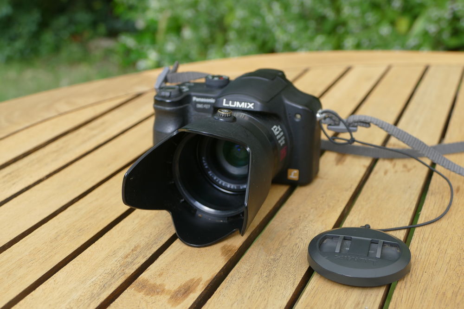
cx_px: 232
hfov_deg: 38.9
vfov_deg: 26.5
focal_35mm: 51
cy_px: 154
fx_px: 657
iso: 160
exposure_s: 1/80
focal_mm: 18.44
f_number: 3.3
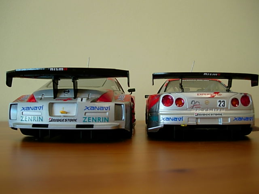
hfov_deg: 49.0
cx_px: 130
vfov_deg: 37.7
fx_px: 284
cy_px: 97
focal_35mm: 38
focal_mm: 7.8
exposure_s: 1/32
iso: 81
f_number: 2.8
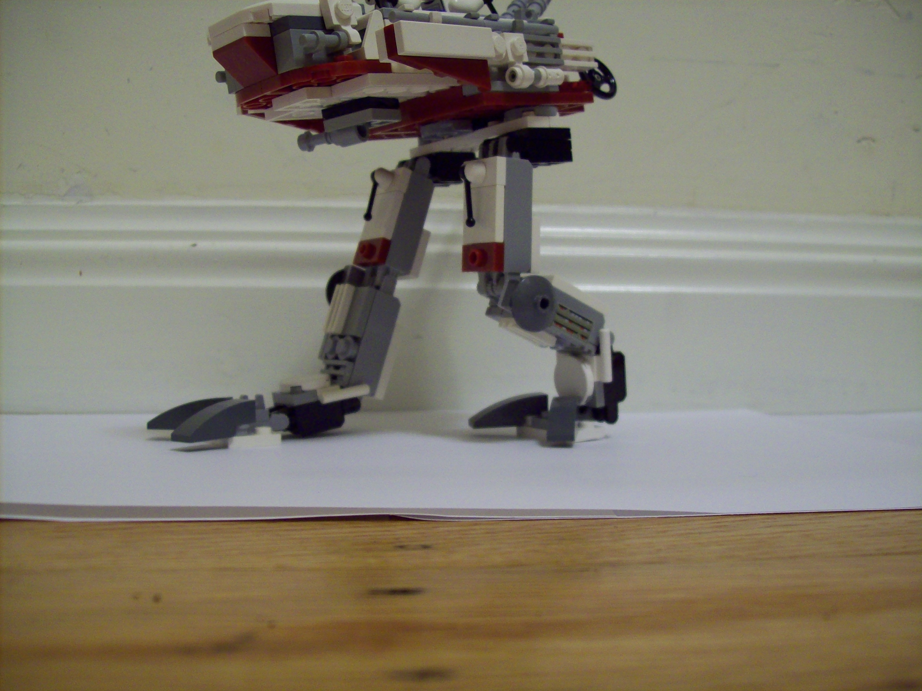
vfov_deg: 39.6
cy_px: 346
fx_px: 959
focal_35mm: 36
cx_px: 461
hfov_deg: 51.4
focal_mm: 6
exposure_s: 1/9.45
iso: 160
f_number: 2.7
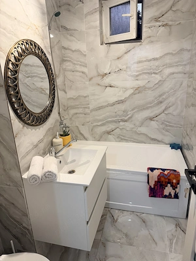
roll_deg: +2.3
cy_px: 130
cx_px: 98
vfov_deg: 71.6
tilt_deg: -19.0
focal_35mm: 24
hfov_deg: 56.8
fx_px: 181
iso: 320
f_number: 1.78
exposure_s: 1/50
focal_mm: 6.76
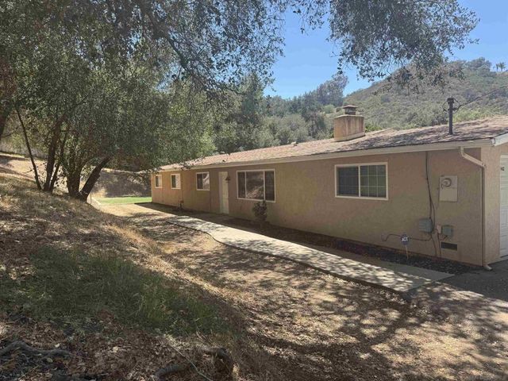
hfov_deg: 71.6
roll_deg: +1.9
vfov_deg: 56.8
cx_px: 254
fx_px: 352
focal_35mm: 24
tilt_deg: -2.2
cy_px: 190
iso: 80
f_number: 1.78
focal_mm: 6.76
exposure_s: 1/1151
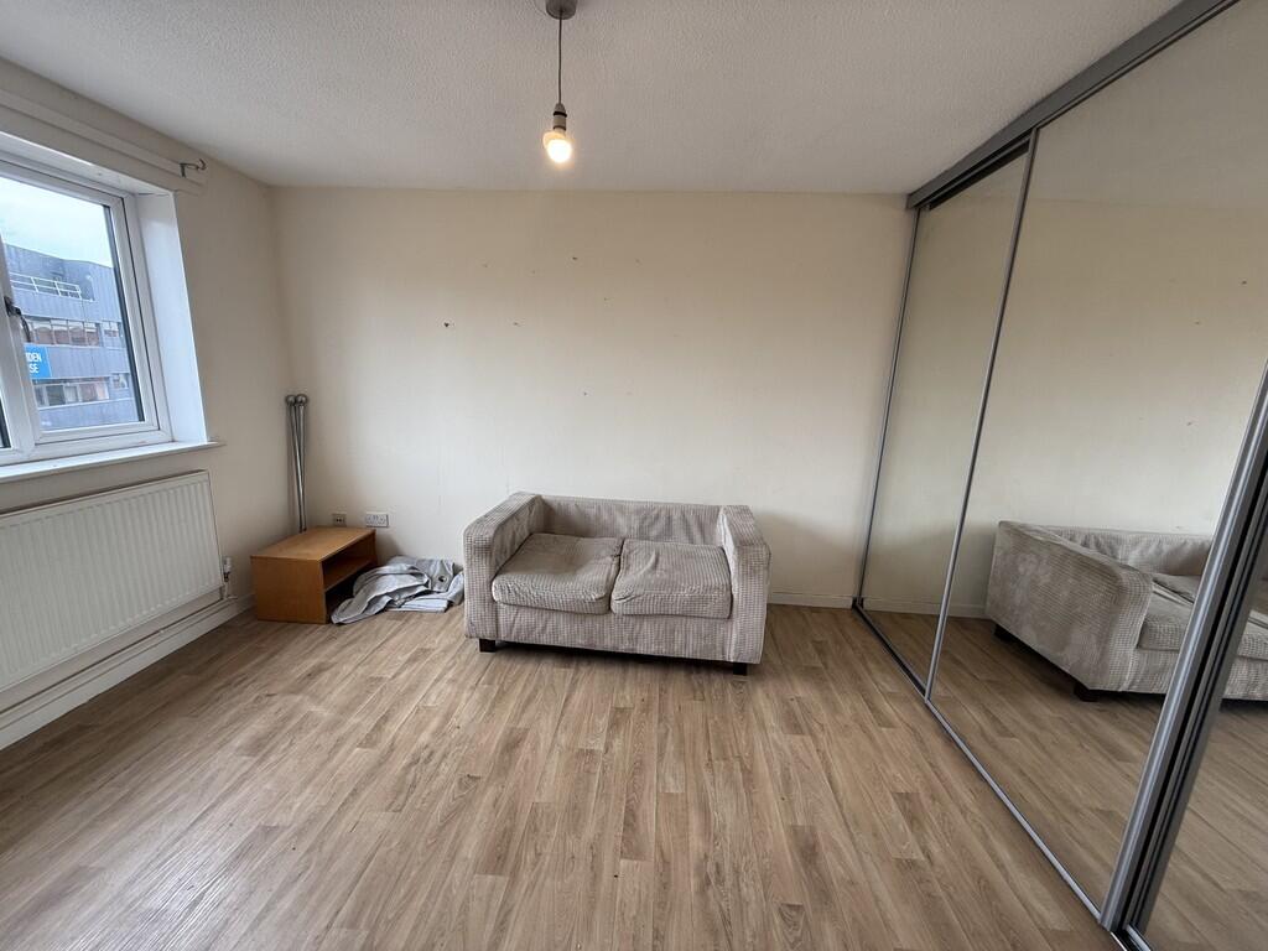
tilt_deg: -11.4
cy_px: 476
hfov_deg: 102.1
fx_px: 513
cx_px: 634
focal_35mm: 14
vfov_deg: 85.7
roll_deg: -2.3
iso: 50
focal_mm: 2.22
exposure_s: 1/100
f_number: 2.2
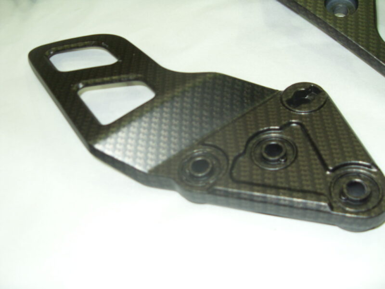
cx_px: 192
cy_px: 144
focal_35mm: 35
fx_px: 389
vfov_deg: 40.7
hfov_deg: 52.6
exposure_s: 1/45
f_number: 2.8
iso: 100
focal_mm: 6.3
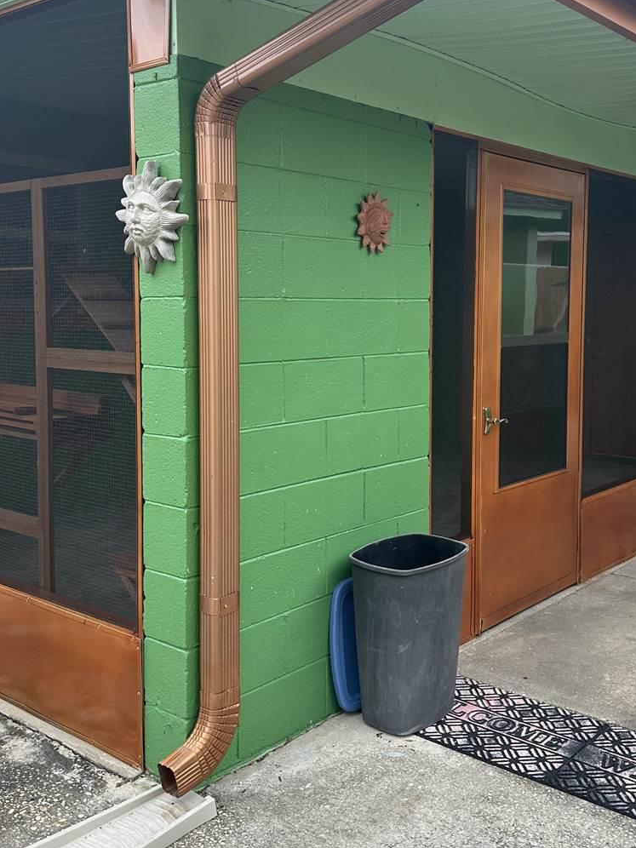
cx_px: 367
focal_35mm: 37
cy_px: 352
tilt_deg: +0.1
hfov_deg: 38.6
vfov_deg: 49.9
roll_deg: -1.5
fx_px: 906
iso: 80
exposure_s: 1/663
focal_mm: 6.86
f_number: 1.78
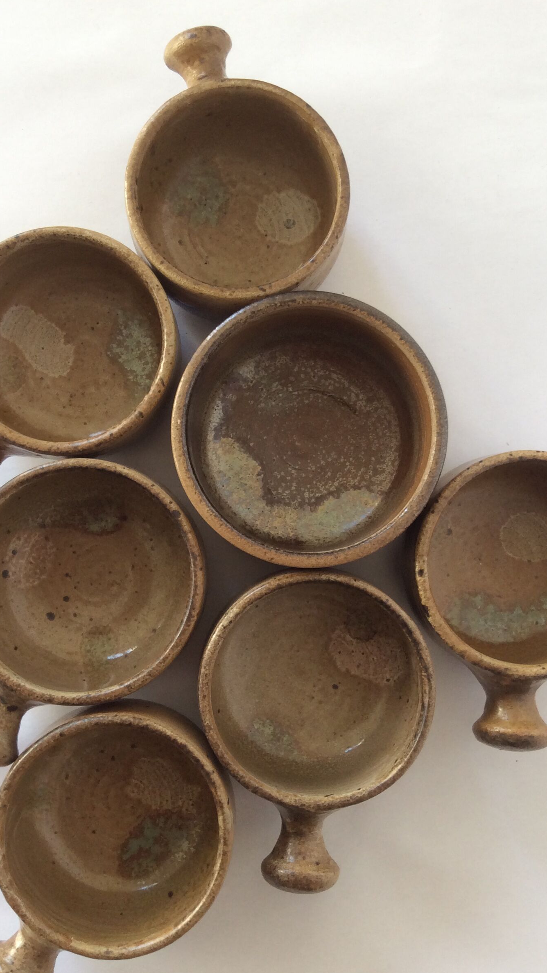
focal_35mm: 38
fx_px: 980
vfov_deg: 52.8
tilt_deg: -86.0
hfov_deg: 31.2
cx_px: 281
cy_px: 513
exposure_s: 1/50
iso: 32
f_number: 2.4
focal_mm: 3.3
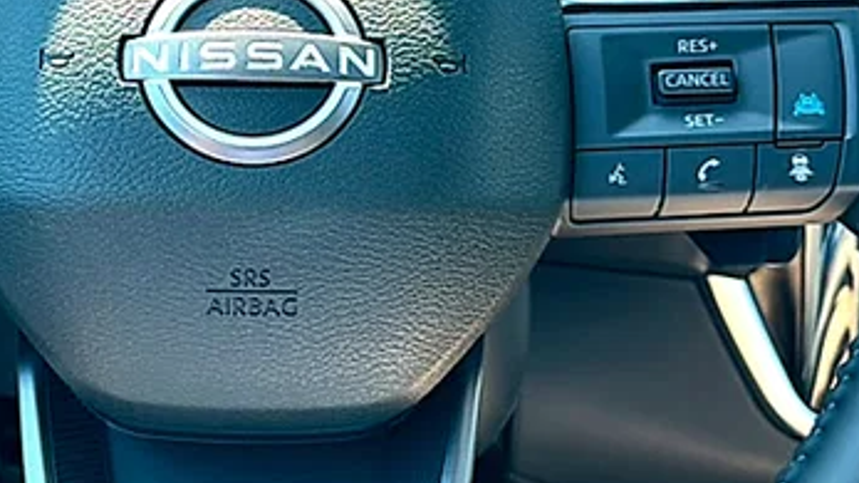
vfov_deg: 21.5
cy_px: 80
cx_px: 267
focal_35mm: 55
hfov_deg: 37.3
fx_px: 1252
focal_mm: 6.86
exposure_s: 1/220
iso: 100
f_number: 1.78
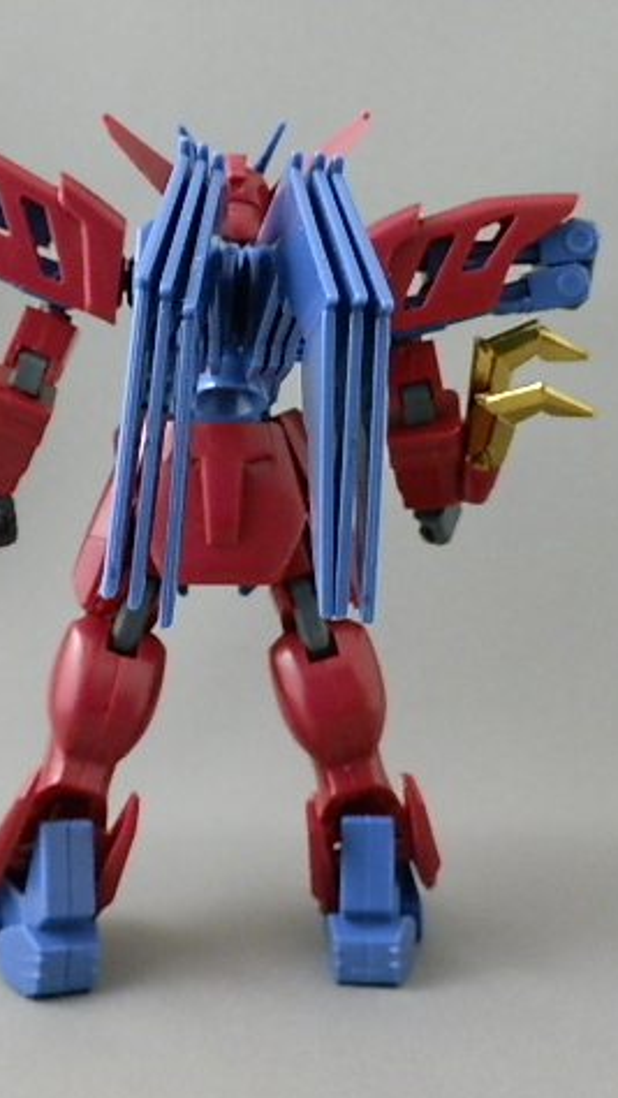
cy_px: 554
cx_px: 241
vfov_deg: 41.3
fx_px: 1455
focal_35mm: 50
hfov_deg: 23.9
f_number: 3.5
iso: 320
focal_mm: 6.17
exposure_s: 1/8
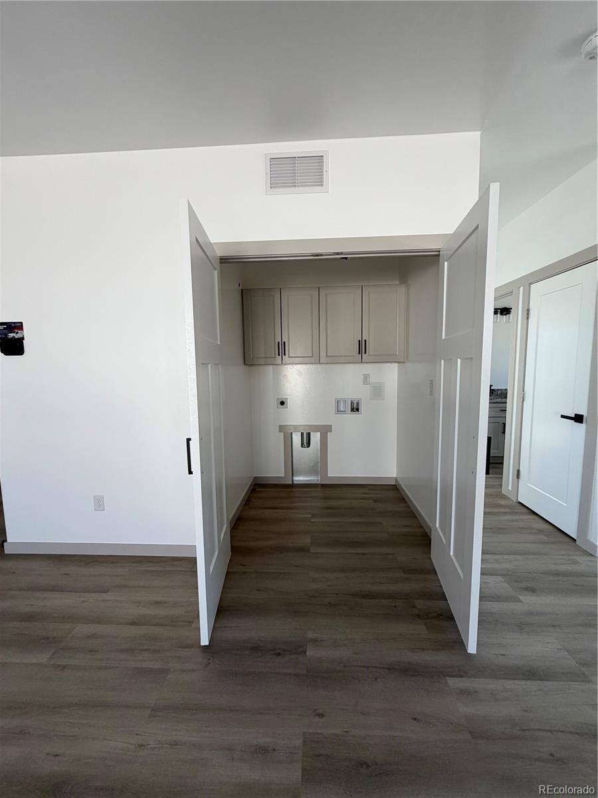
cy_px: 399
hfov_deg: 85.7
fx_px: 322
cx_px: 299
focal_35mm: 14
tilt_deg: -5.6
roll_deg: +0.8
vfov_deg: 102.1
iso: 80
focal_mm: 2.22
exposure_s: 1/121
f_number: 2.2
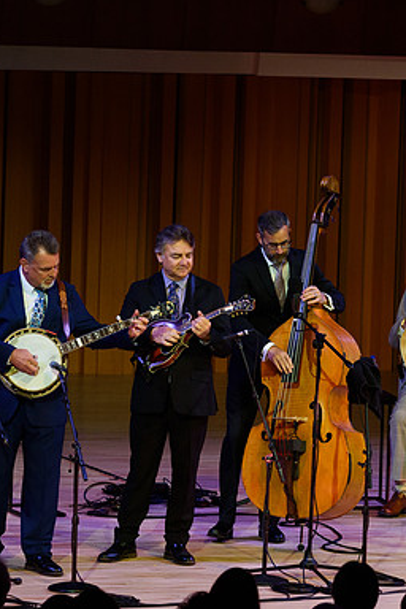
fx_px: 4026
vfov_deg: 8.7
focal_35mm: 238
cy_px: 303
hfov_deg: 5.8
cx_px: 259
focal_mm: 150
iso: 2500
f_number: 5
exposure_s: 1/320
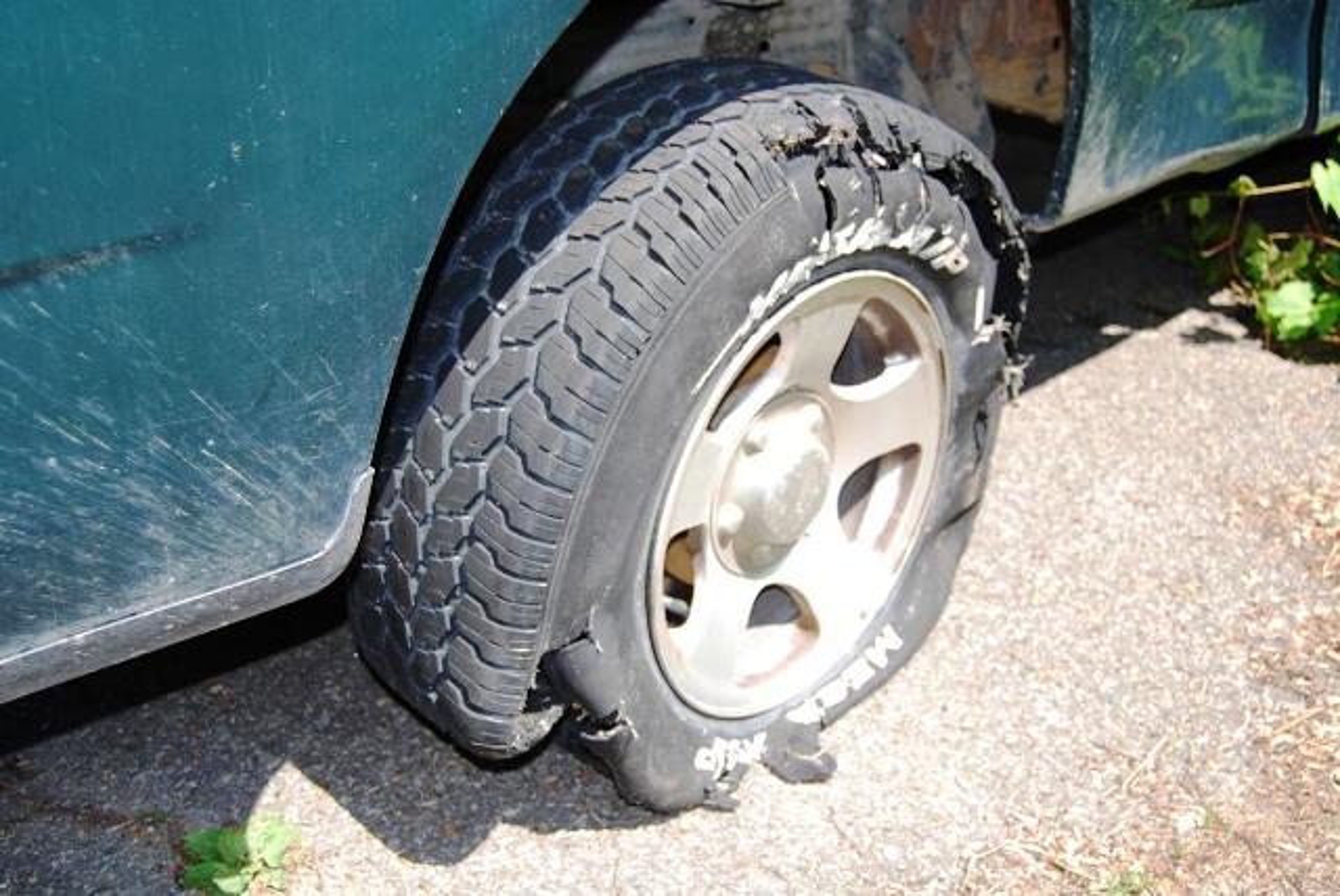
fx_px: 1341
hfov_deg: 53.1
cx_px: 670
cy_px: 448
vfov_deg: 36.9
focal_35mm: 36
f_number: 4.5
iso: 100
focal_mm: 24
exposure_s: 1/200
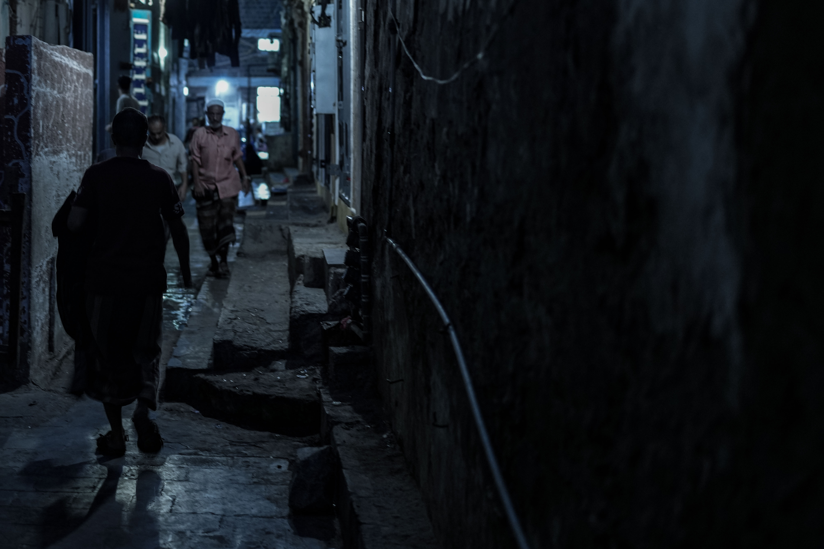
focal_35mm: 66
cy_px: 90
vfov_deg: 20.3
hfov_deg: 29.5
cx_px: 116
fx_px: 1511
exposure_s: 1/15
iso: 640
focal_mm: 35
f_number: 1.4
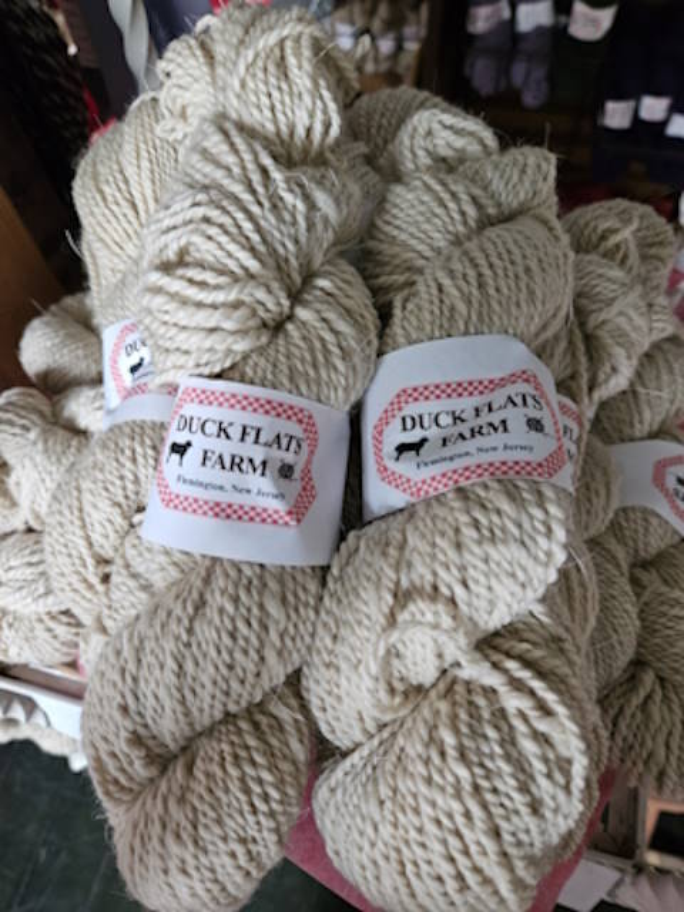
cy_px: 456
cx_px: 342
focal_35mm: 23
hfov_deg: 58.9
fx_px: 606
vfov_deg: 73.9
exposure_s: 1/40
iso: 500
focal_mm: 5.4
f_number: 1.8
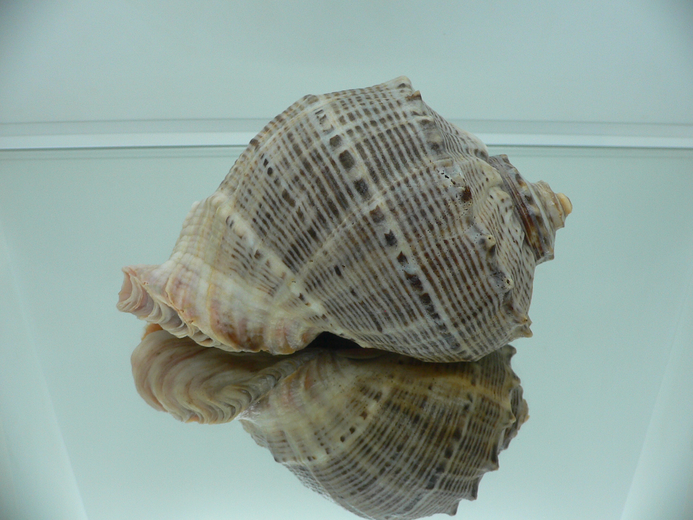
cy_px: 260
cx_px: 346
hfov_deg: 52.6
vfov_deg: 40.7
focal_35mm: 35
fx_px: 701
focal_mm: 4.6
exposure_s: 1/60
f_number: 2.8
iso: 100
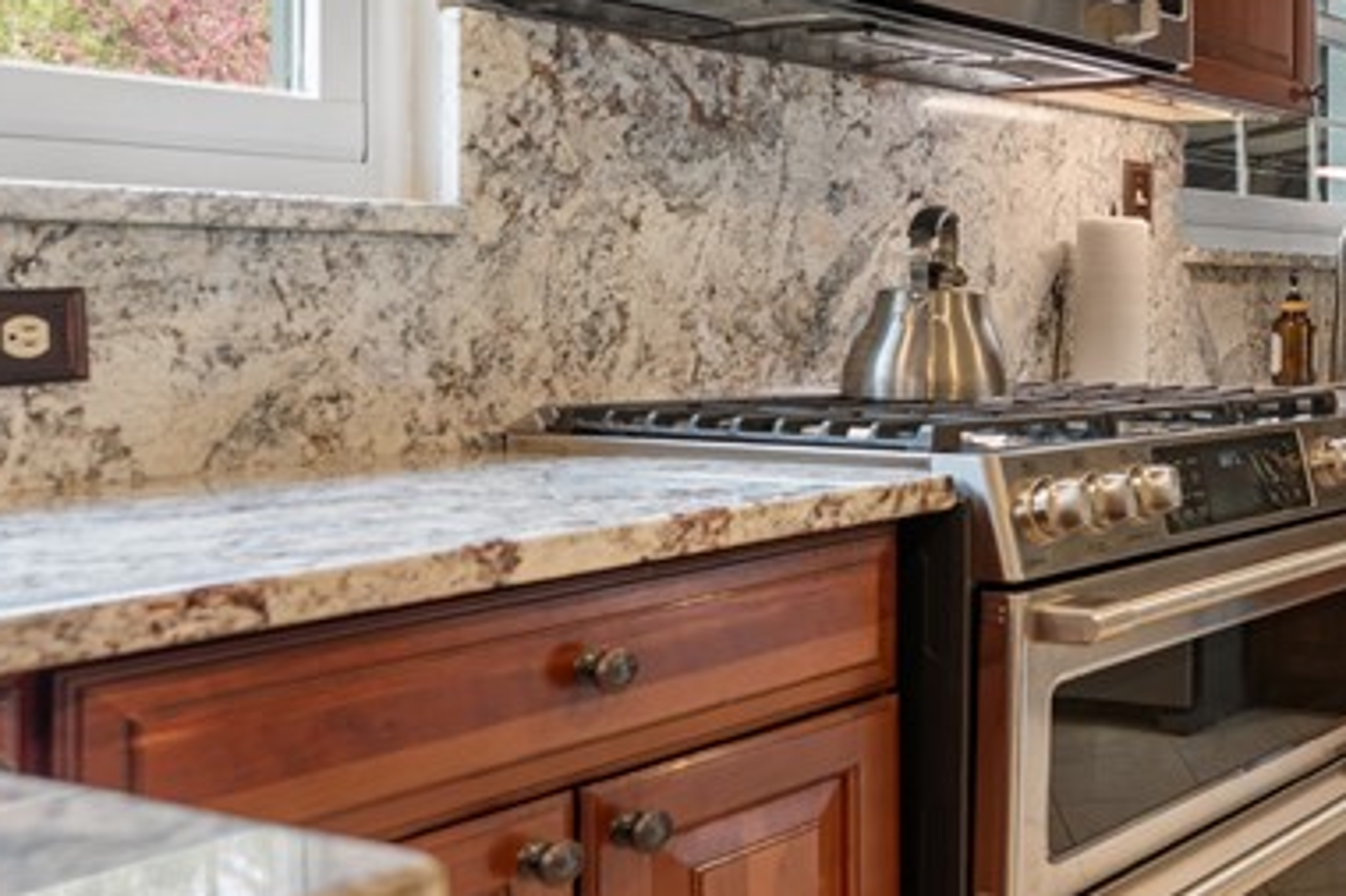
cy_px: 278
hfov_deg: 37.5
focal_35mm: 40
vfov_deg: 33.0
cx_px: 1590
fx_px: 1495
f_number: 4
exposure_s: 1/20
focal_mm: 14
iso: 200
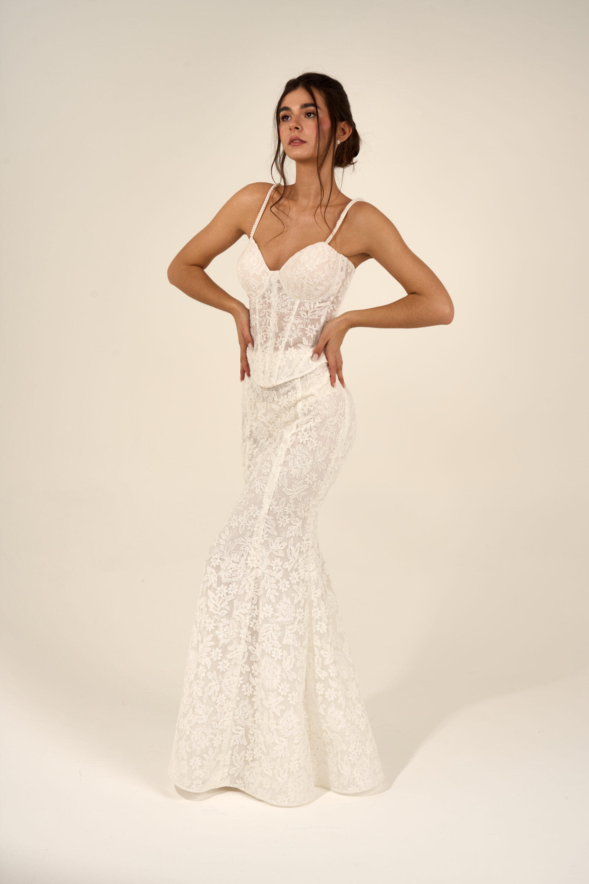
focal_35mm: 54
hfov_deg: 25.1
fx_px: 1326
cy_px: 442
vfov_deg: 36.9
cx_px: 294
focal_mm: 54
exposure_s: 1/200
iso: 100
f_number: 10
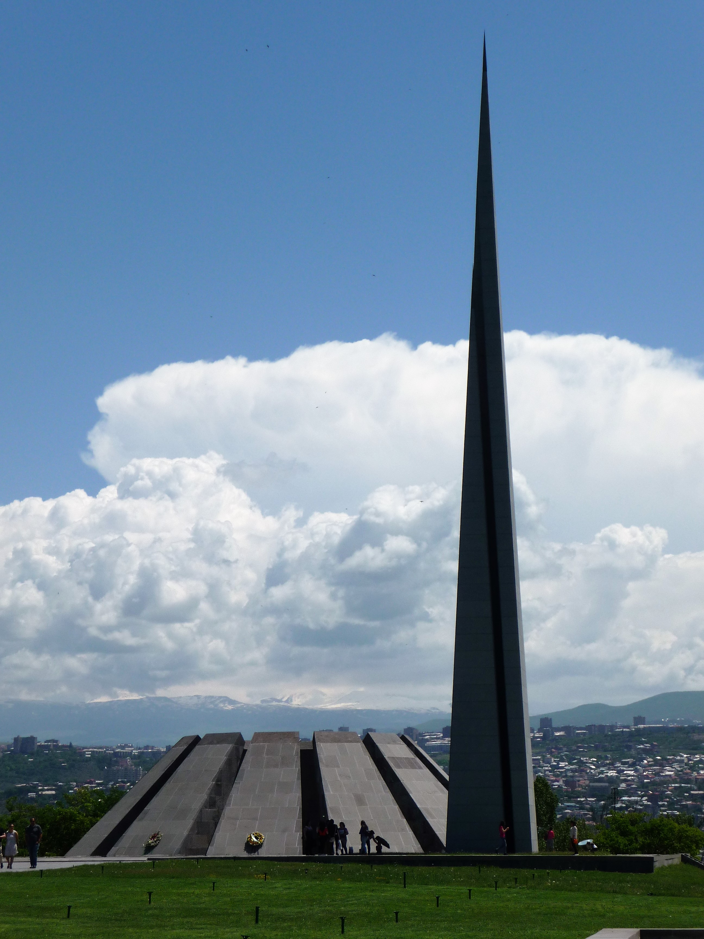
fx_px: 2603
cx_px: 352
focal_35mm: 96
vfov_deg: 20.4
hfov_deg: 15.4
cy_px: 470
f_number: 11
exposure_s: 1/400
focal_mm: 16.3
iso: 100
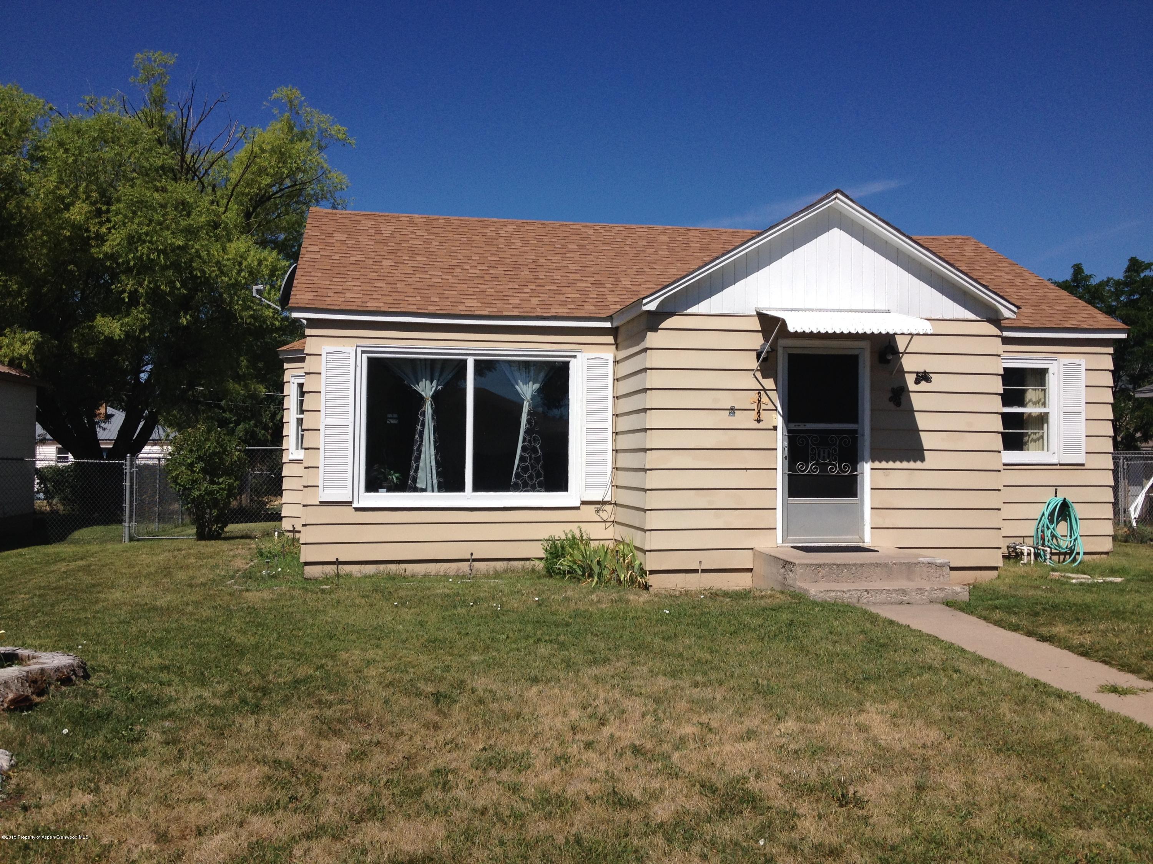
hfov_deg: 52.6
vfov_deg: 40.7
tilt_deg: +0.5
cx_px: 576
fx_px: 1166
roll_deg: -0.9
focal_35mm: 35
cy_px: 432
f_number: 2.4
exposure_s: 1/3247
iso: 50
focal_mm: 4.28
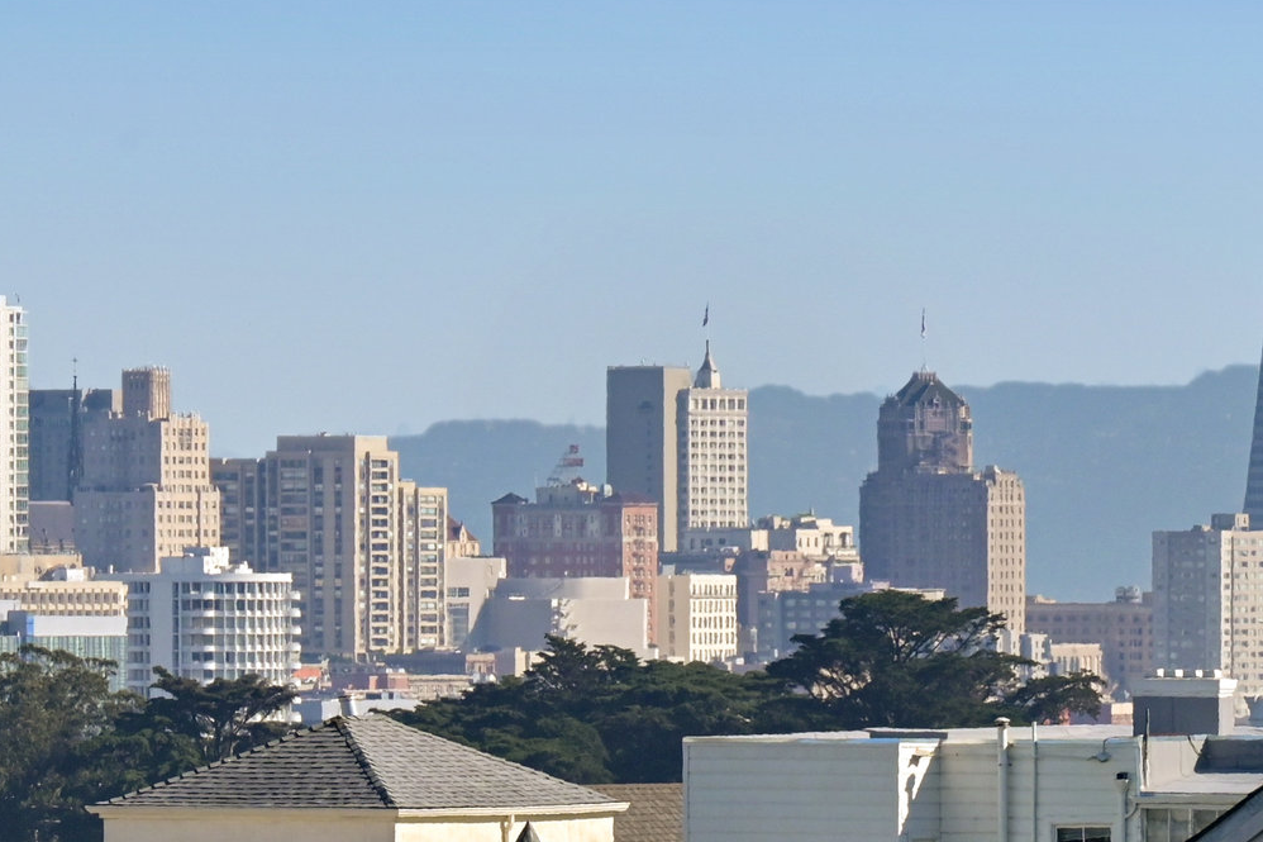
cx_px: 990
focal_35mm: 435
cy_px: 551
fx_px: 15258
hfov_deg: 4.7
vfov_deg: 3.2
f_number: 11
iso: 400
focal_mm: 145
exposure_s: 1/1250
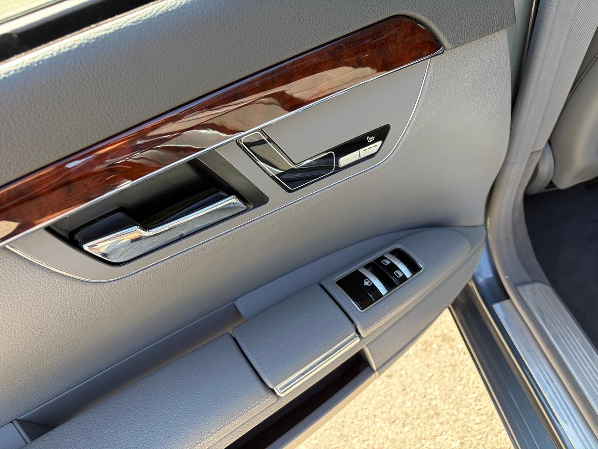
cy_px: 224
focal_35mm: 26
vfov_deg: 53.1
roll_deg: +20.6
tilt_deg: -44.6
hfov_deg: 67.3
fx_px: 449
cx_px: 299
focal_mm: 5.96
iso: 64
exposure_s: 1/200
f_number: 1.6
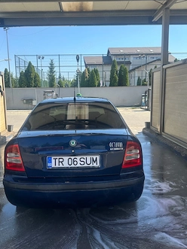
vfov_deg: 61.7
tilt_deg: -7.9
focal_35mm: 29
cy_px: 127
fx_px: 209
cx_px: 83
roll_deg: +1.0
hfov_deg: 48.1
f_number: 1.78
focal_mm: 6.86
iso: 80
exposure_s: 1/1562
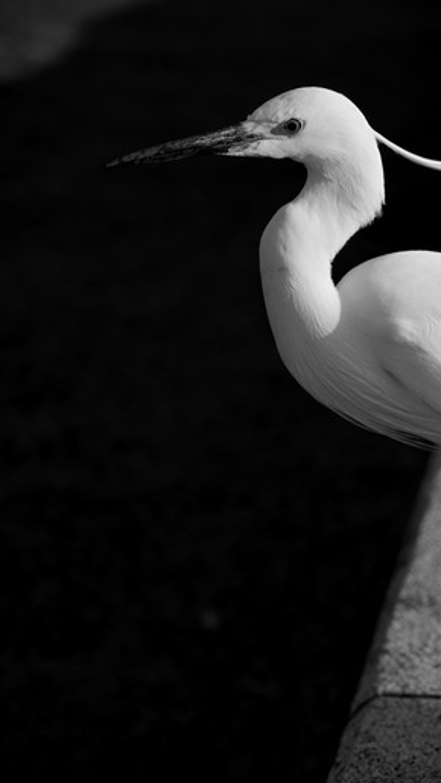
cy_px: 394
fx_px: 2306
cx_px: 520
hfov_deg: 10.7
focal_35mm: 111
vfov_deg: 19.3
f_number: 4
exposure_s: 1/800
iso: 160
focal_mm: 70
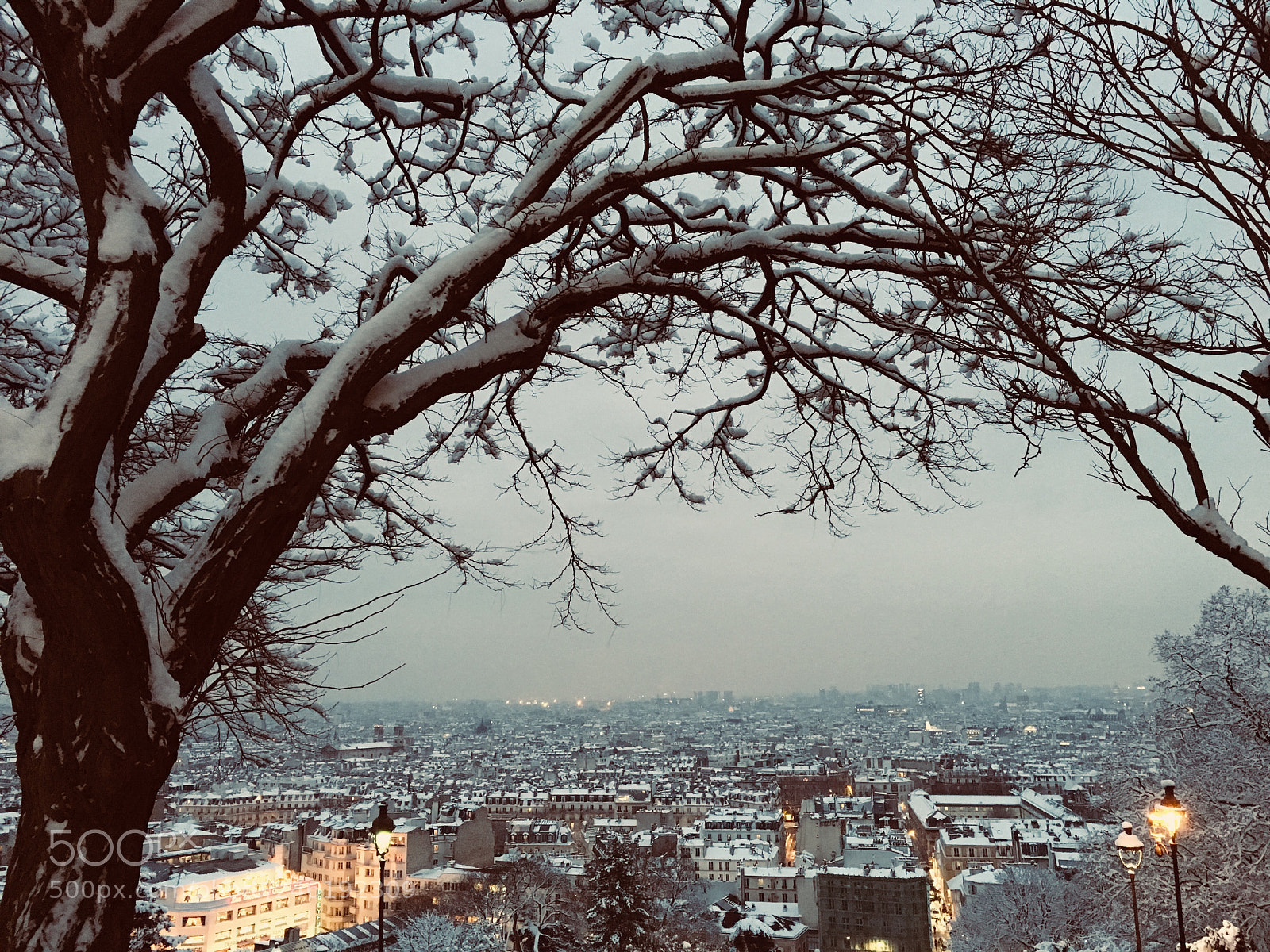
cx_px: 635
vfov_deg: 48.2
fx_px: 1064
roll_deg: +0.1
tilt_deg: +12.2
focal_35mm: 29
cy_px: 476
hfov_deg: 61.7
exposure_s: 1/17
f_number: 2.2
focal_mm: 4.15
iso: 250
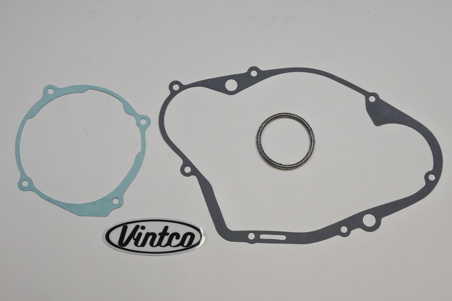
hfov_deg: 35.6
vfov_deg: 24.2
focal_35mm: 56
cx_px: 226
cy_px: 150
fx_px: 703
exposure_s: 1/125
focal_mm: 21
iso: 560
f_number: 4.8
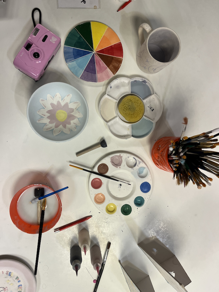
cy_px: 146
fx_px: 219
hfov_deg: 53.1
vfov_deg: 67.3
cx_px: 110
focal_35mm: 26
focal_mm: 5.1
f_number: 1.6
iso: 100
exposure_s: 1/100
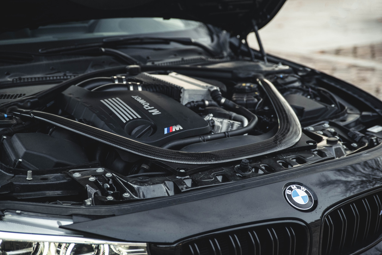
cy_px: 128
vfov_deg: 19.5
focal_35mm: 70
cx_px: 191
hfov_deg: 28.8
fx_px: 743
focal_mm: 70
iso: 1600
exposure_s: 1/160
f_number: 2.8
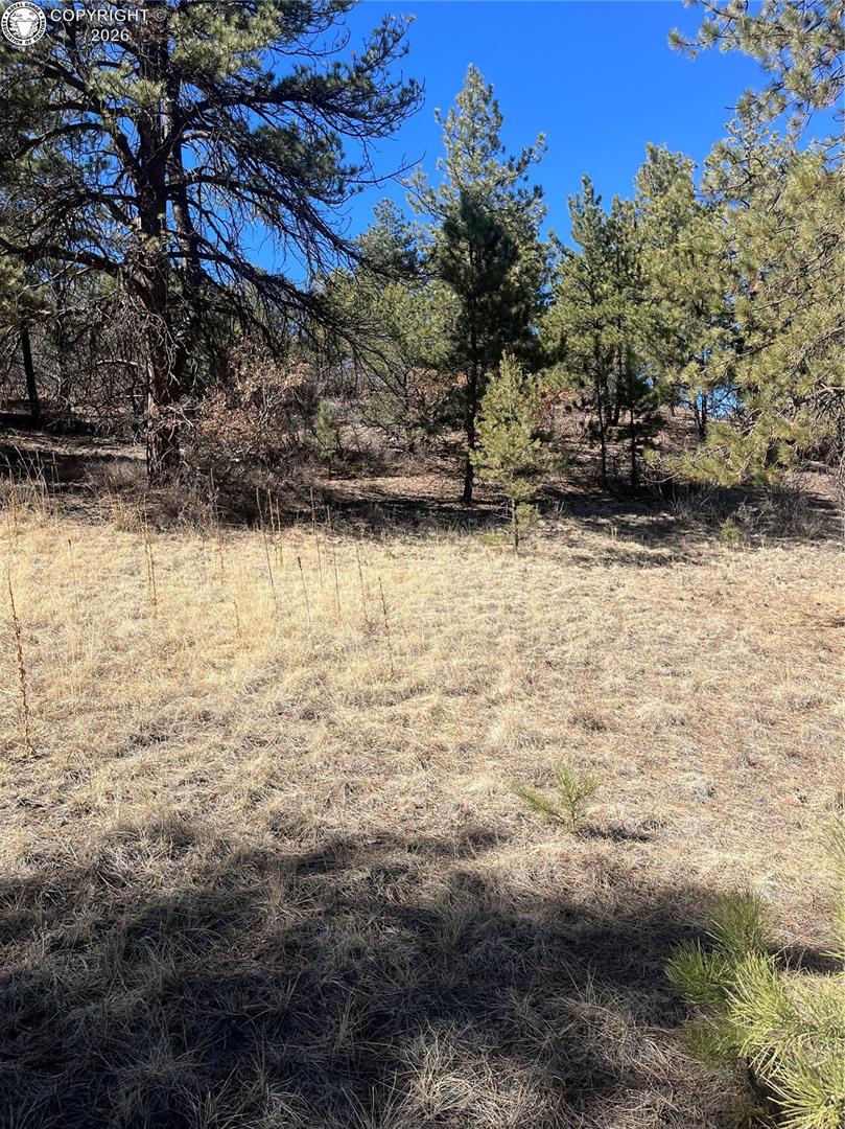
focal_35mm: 26
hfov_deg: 53.0
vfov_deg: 67.3
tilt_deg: -1.2
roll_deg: +3.4
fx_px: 847
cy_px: 564
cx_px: 422
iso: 50
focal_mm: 5.1
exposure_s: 1/2062
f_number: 1.6
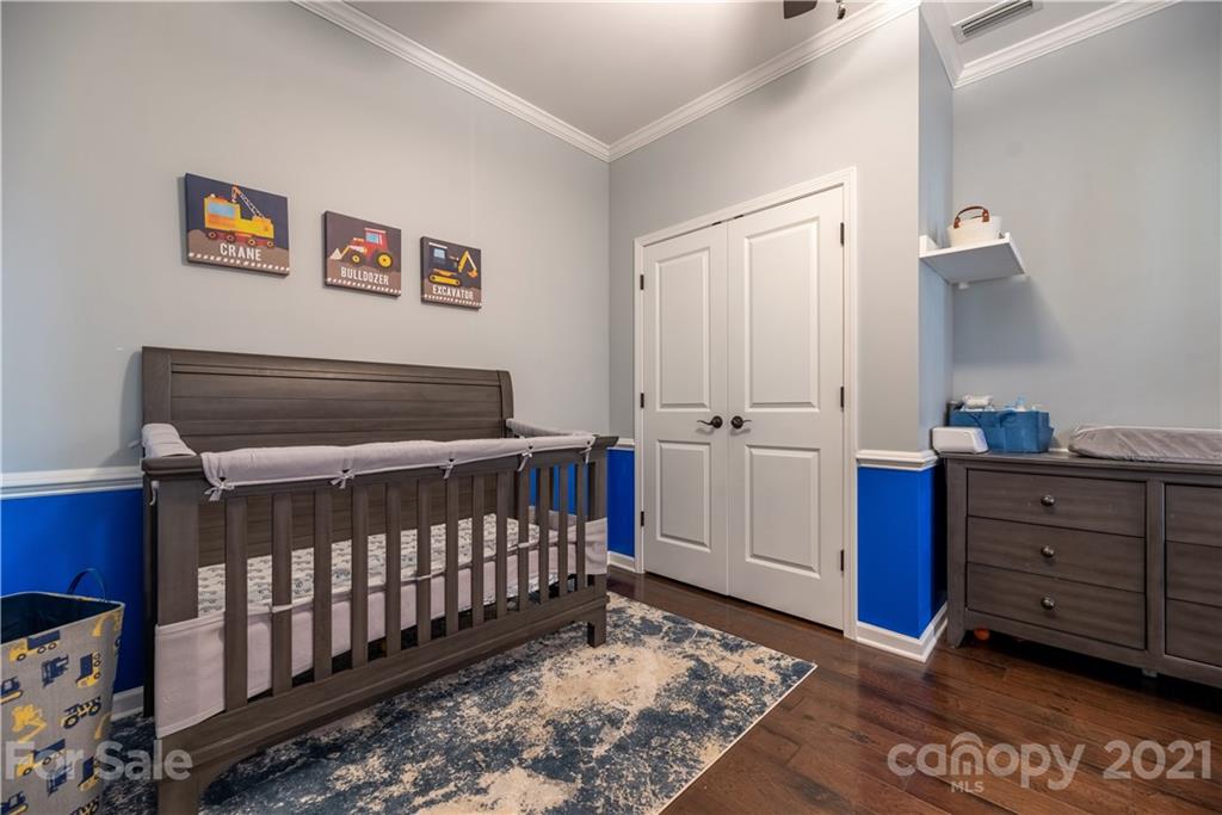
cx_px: 611
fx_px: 475
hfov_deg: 104.2
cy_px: 408
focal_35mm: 14
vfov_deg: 81.2
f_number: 5.6
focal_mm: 14
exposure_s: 1/40
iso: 320
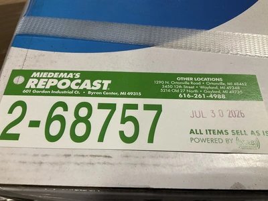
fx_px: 225
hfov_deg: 61.7
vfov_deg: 48.2
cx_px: 134
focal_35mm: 29
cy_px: 100
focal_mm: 3
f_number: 1.8
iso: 125
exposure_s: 1/60
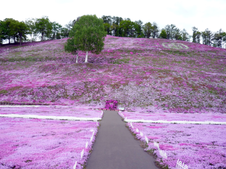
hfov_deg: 55.4
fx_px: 215
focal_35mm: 33
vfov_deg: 42.9
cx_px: 113
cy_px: 84
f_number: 2.8
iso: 100
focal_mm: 5.5
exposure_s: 1/250
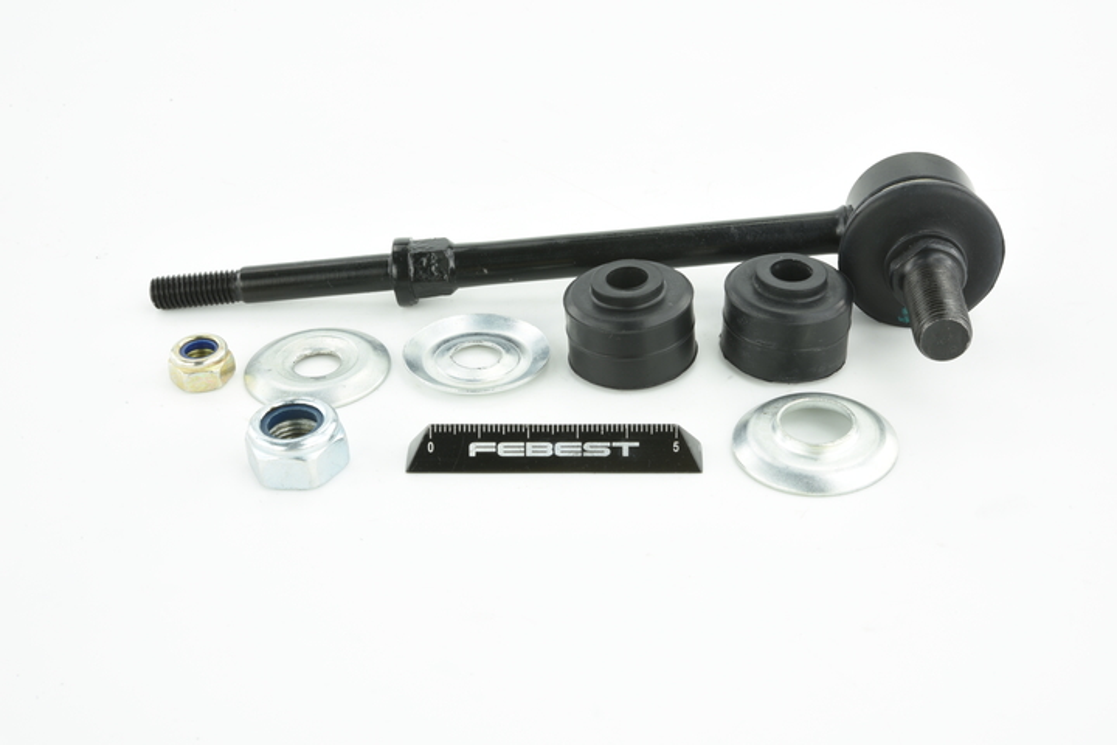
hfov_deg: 33.4
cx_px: 558
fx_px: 1862
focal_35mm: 60
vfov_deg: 22.6
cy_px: 372
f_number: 29
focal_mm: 60
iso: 64
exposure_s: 1/2
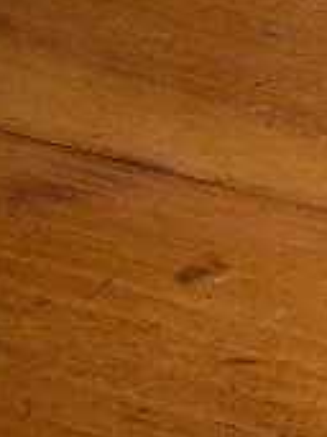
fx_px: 2875
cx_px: 1236
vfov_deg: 8.6
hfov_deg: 5.7
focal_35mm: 228
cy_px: -110
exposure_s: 1/60.1
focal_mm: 7.8
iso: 50
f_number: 2.8
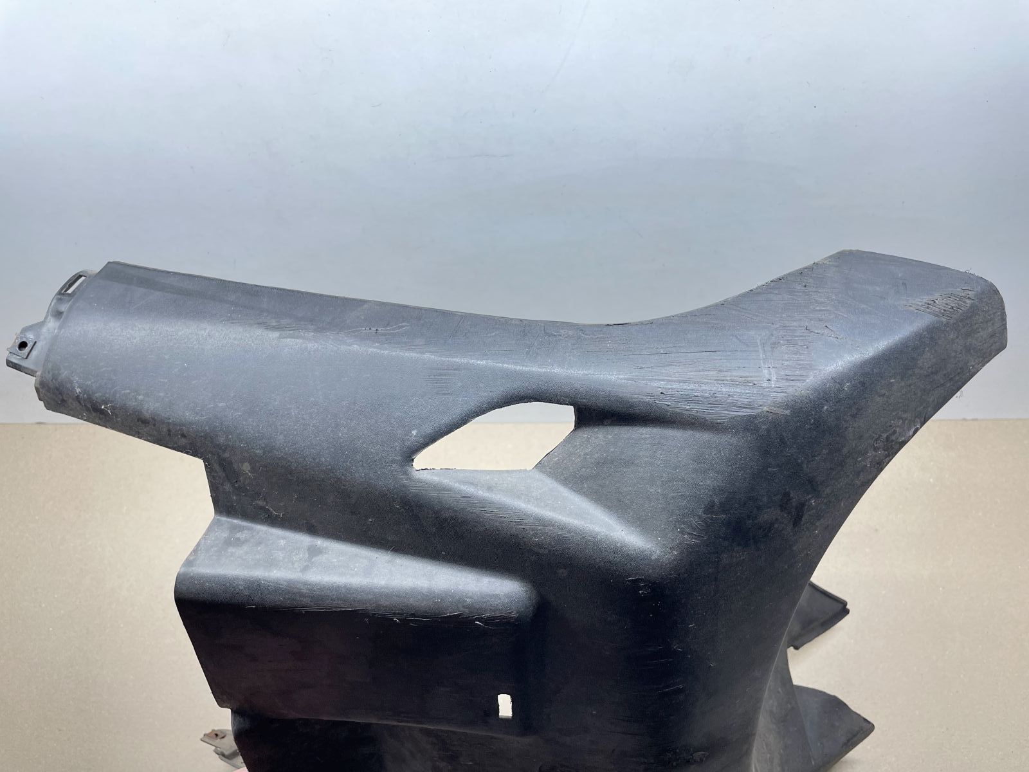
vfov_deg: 53.1
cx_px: 514
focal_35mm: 26
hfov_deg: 67.3
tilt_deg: -53.0
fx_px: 773
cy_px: 386
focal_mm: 4.2
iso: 100
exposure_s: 1/100
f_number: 1.6
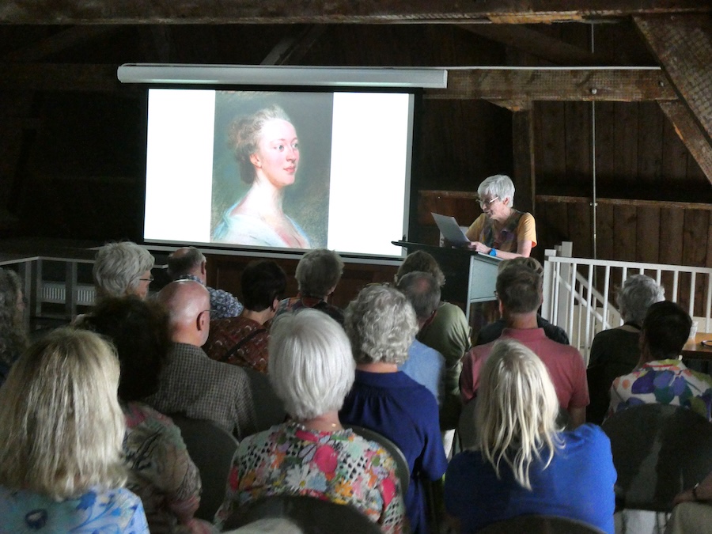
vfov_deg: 29.1
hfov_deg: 38.2
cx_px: 356
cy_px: 267
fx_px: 1028
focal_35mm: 50
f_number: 4.1
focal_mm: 9
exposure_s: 1/125
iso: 500
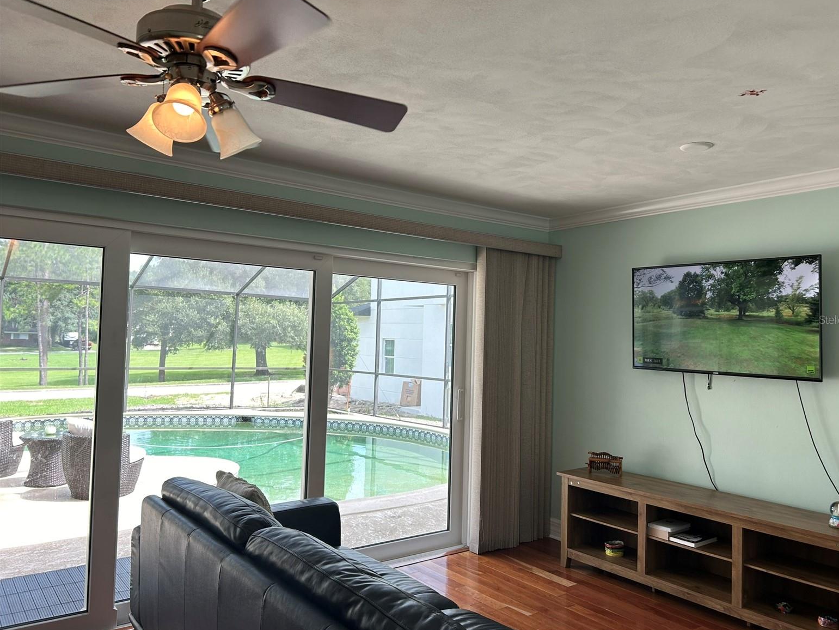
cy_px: 319
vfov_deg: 51.4
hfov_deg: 65.3
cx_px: 435
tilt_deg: +1.9
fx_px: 654
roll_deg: -1.8
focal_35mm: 27
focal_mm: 5.7
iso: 80
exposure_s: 1/120
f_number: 1.5
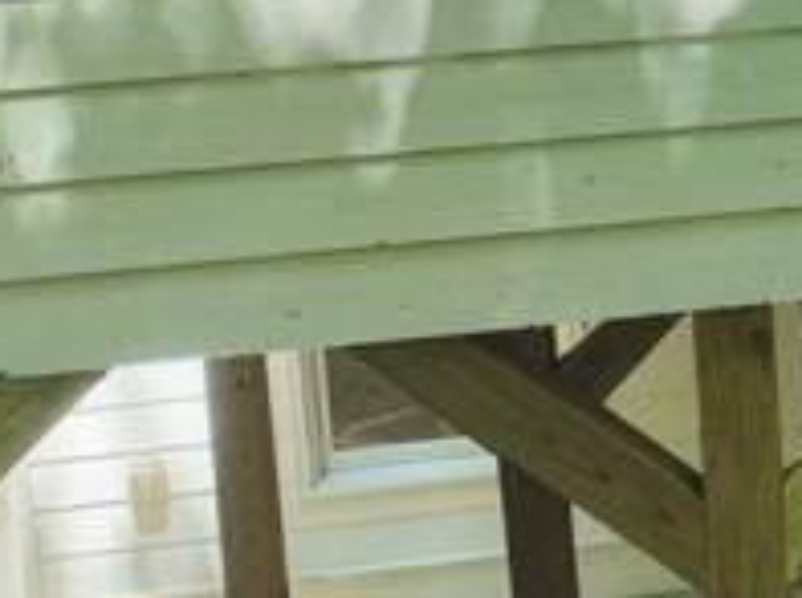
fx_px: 2891
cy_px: -283
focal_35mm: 125
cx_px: 1734
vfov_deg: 11.4
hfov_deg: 13.1
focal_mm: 12.29
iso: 400
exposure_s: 1/640
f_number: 2.8
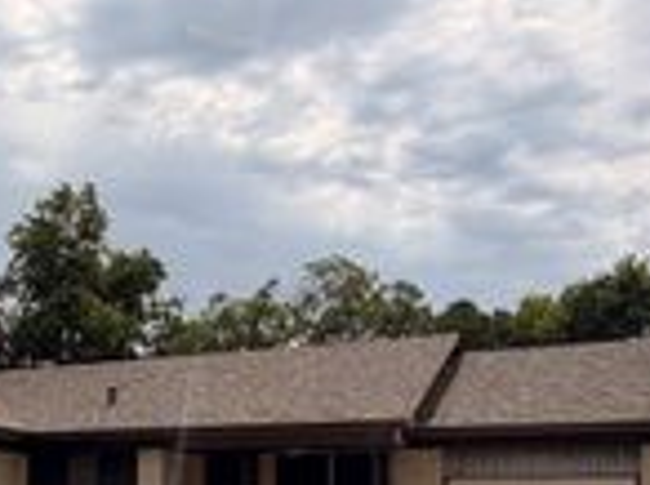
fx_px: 900
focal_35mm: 48
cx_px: 125
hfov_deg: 38.2
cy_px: 509
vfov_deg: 28.0
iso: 20
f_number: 2.2
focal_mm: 2.22
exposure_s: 1/1961
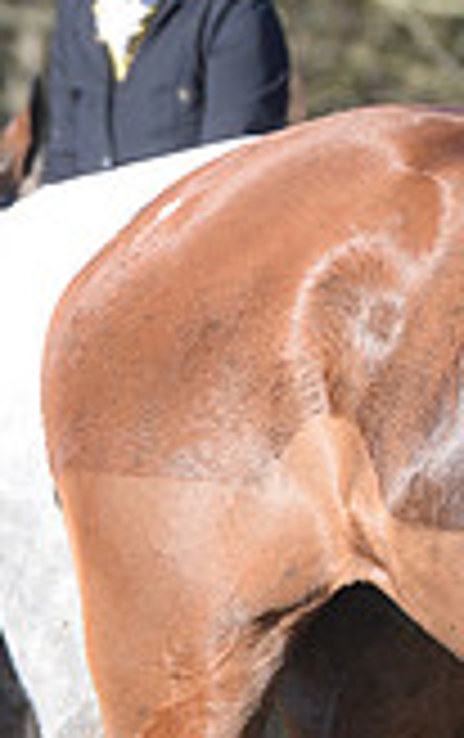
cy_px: -22
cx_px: 1302
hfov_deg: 2.0
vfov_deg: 3.2
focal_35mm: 647
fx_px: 13045
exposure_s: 1/2500
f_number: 3.5
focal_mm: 180
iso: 1000
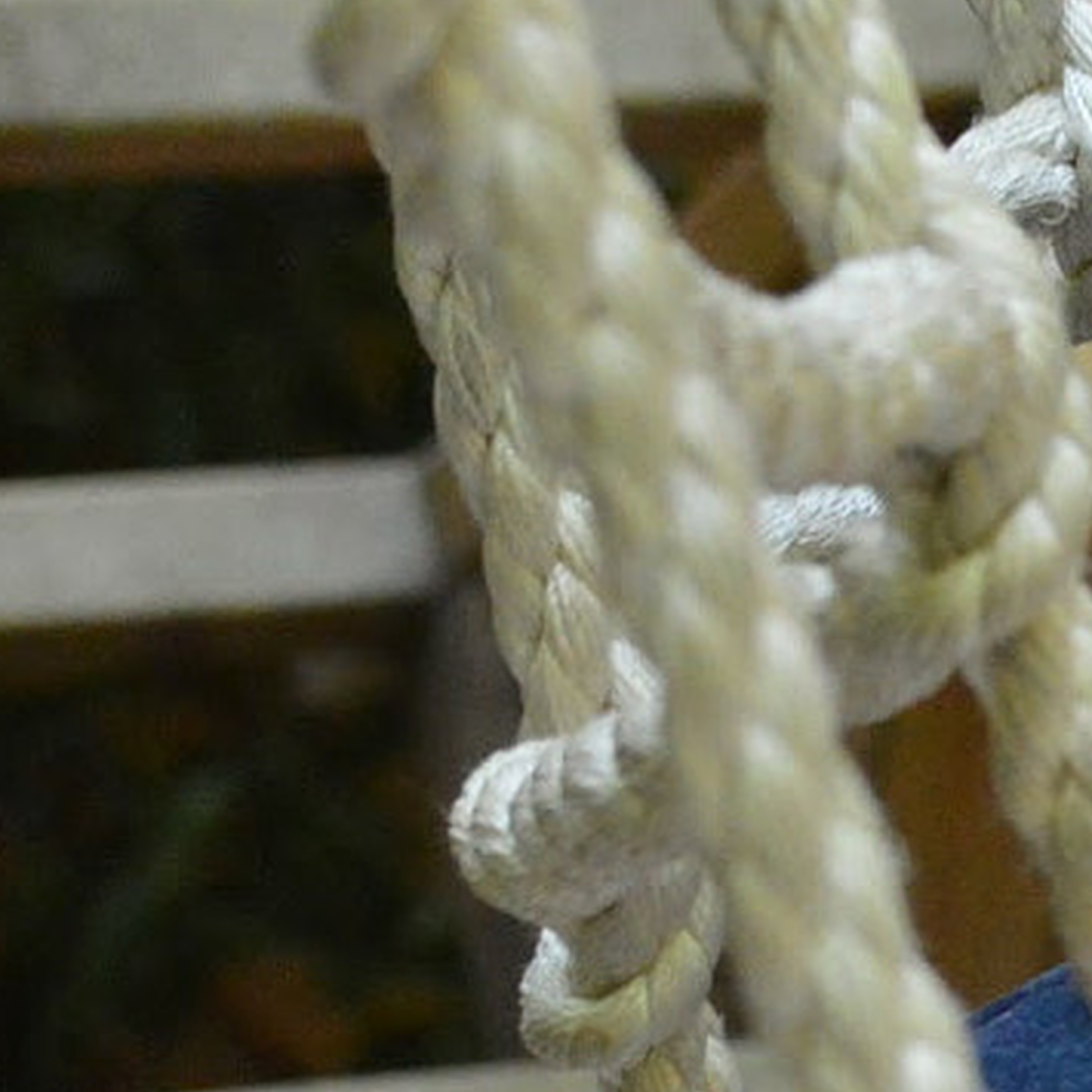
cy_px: 849
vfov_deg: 5.5
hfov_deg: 5.5
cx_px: 1409
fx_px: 11275
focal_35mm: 316
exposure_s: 1/250
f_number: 5.6
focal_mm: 55
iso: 3200
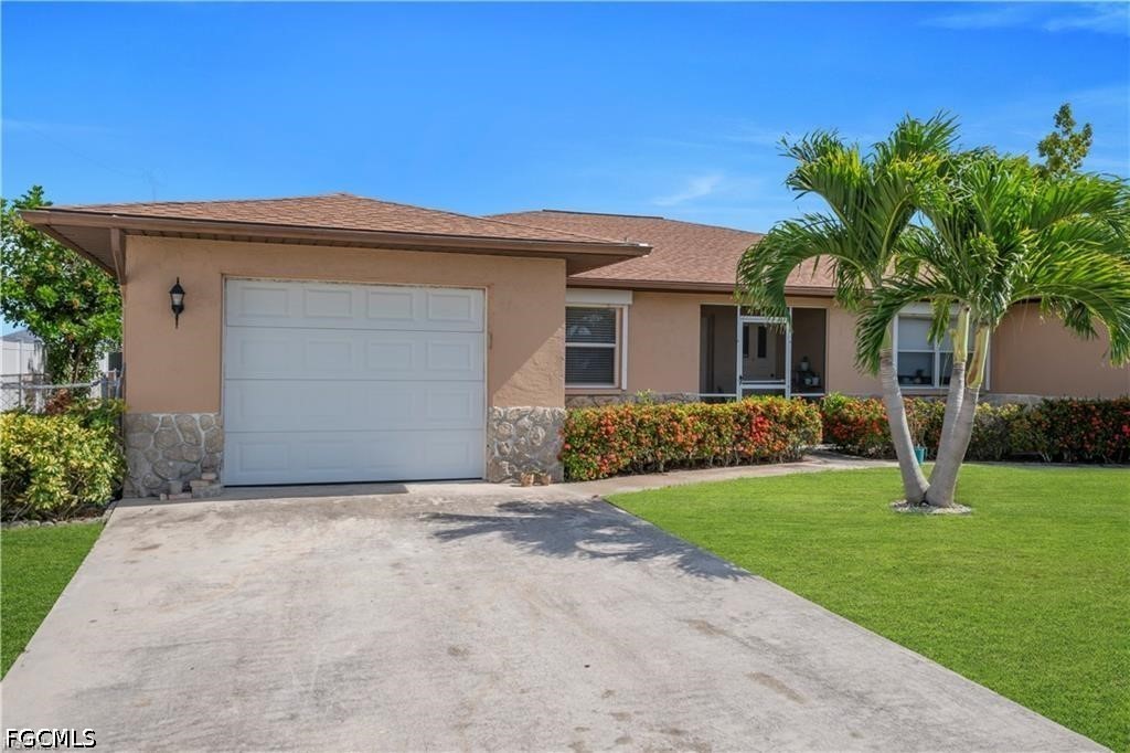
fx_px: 941
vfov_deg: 43.6
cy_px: 376
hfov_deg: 61.9
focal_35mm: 30
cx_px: 565
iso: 100
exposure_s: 1/320
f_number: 8
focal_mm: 20
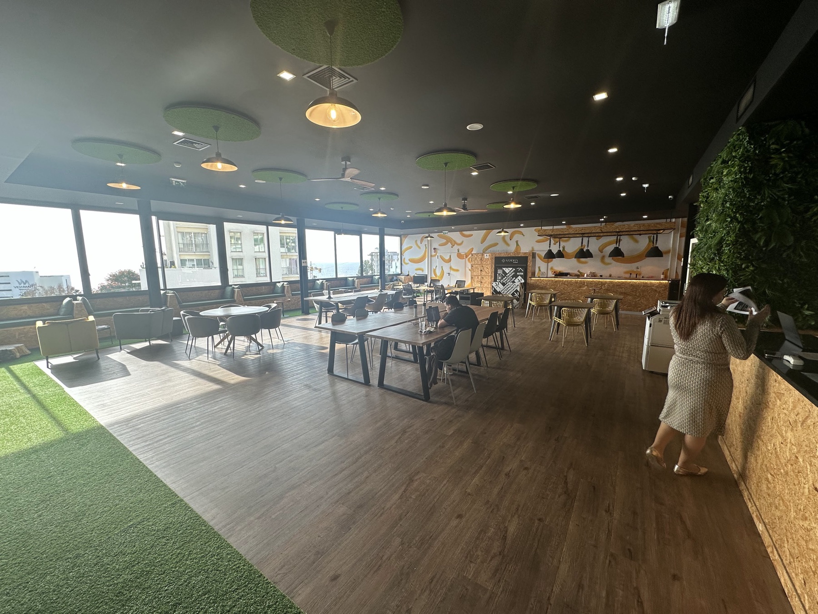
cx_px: 409
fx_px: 331
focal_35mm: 14
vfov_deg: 85.7
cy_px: 307
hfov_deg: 102.1
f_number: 2.2
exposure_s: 1/104
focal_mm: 2.22
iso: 40
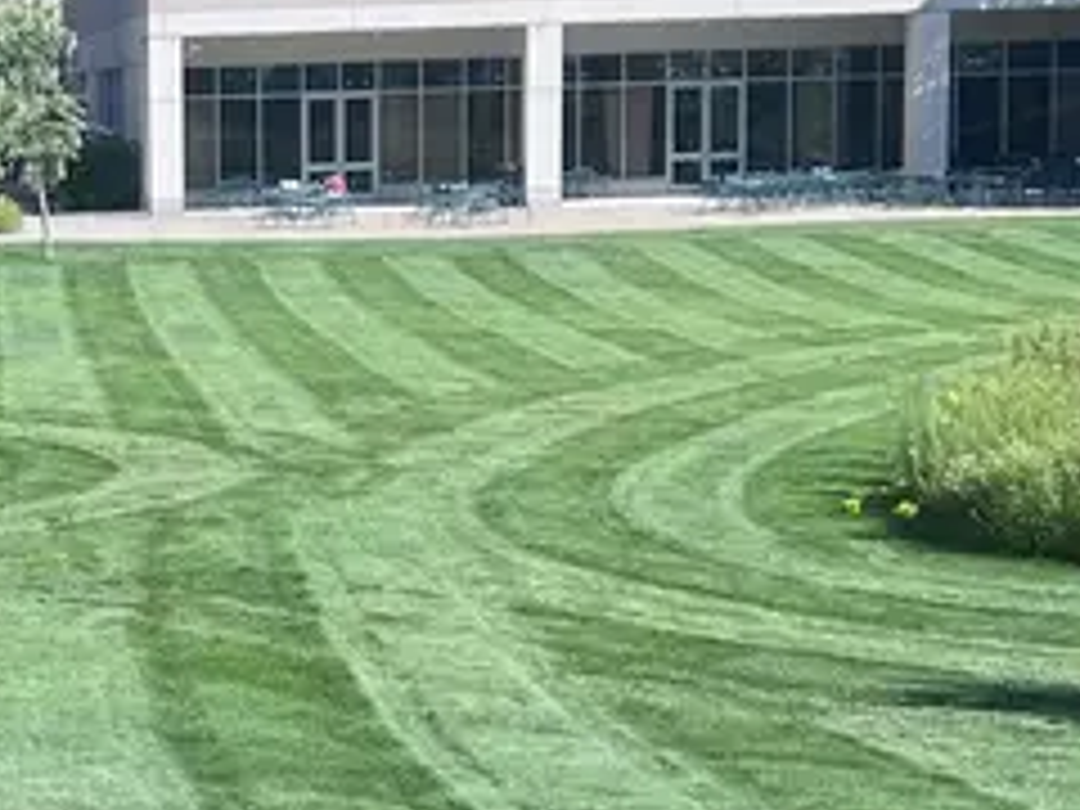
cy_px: 702
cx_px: 76
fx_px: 2028
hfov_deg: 28.5
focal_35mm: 65
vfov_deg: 22.1
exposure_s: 1/2571
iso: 50
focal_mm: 5.7
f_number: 1.5
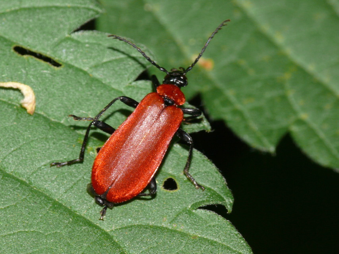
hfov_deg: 8.8
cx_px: 170
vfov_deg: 6.6
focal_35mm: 226
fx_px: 2214
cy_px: 127
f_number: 11
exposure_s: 1/250
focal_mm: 47.8
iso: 200
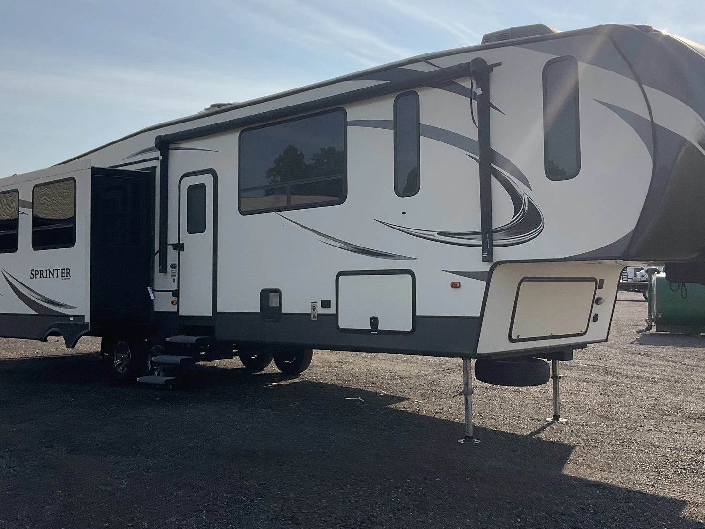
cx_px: 388
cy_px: 223
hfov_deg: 46.7
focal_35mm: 40
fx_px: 815
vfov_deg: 35.9
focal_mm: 3
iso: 25
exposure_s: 1/3322
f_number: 1.8
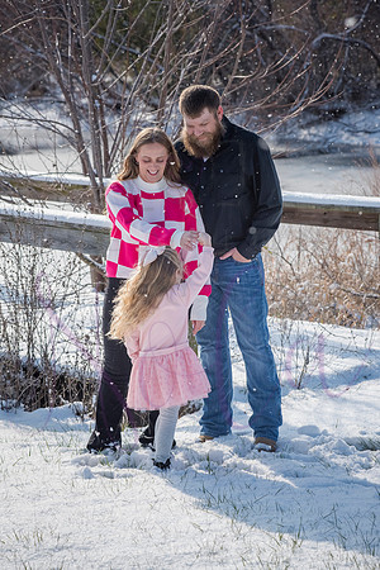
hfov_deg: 11.4
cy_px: 285
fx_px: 1900
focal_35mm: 120
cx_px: 190
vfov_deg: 17.1
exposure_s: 1/2000
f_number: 9
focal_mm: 120
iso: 640
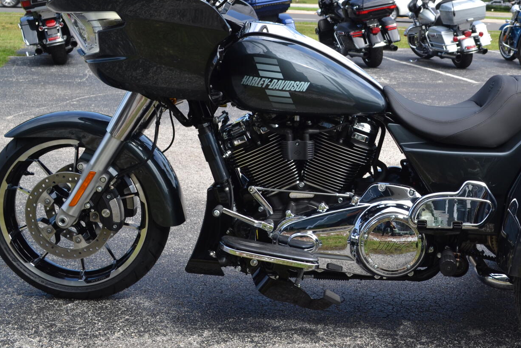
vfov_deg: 25.0
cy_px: 149
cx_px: 385
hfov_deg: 36.1
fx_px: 782
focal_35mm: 54
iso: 100
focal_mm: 22
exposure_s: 1/200
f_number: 7.1
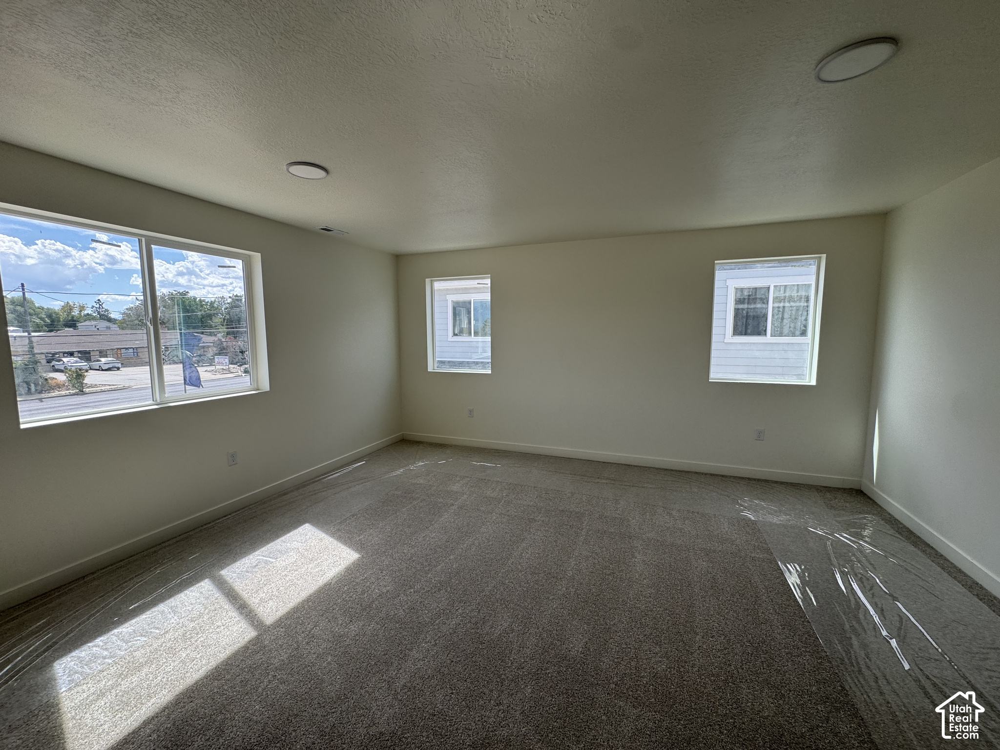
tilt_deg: -5.6
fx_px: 404
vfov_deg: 85.7
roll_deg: +0.1
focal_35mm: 14
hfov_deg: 102.1
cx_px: 500
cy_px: 375
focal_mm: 2.22
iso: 40
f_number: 2.2
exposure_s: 1/284
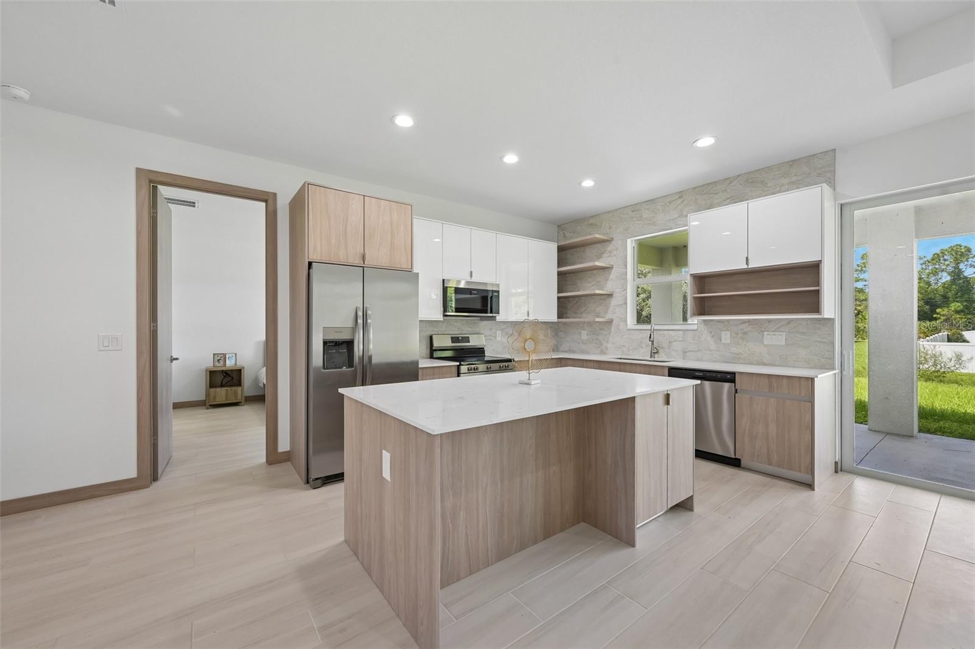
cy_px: 324
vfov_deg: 81.2
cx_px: 488
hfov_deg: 104.3
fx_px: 379
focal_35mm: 14
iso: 400
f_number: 8
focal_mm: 14
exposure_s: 1/60
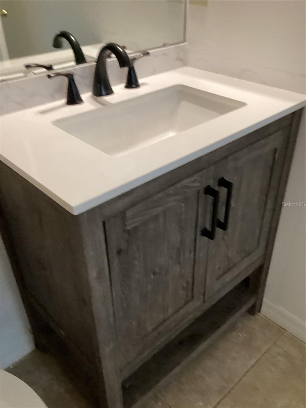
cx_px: 153
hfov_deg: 45.4
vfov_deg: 58.4
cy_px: 204
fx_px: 365
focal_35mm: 31
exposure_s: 1/40
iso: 320
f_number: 2.4
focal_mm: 3.3
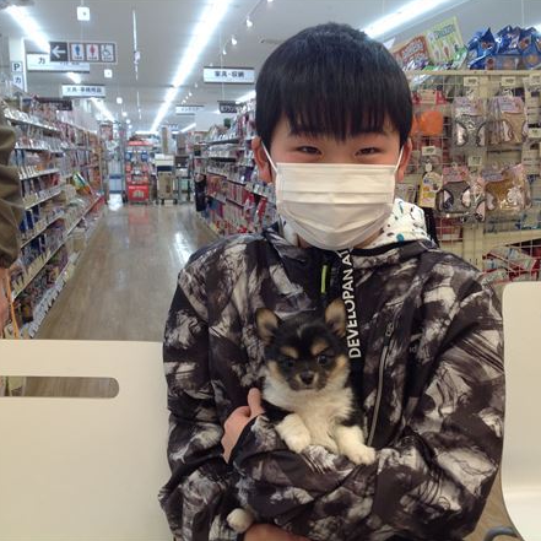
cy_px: 269
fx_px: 743
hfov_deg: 39.9
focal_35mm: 42
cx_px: 320
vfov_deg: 40.0
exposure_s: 1/40
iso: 64
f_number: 2.4
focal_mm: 4.28
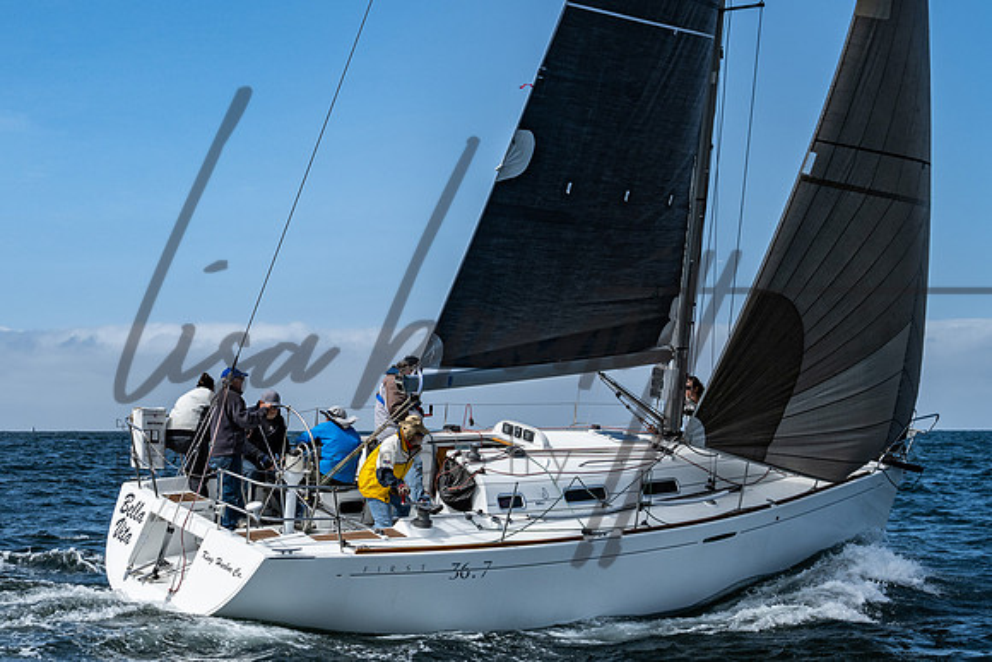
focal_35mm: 68
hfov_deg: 29.5
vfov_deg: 20.0
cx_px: 409
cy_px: 283
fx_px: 1879
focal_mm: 39
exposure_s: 1/2000
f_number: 6.3
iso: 200
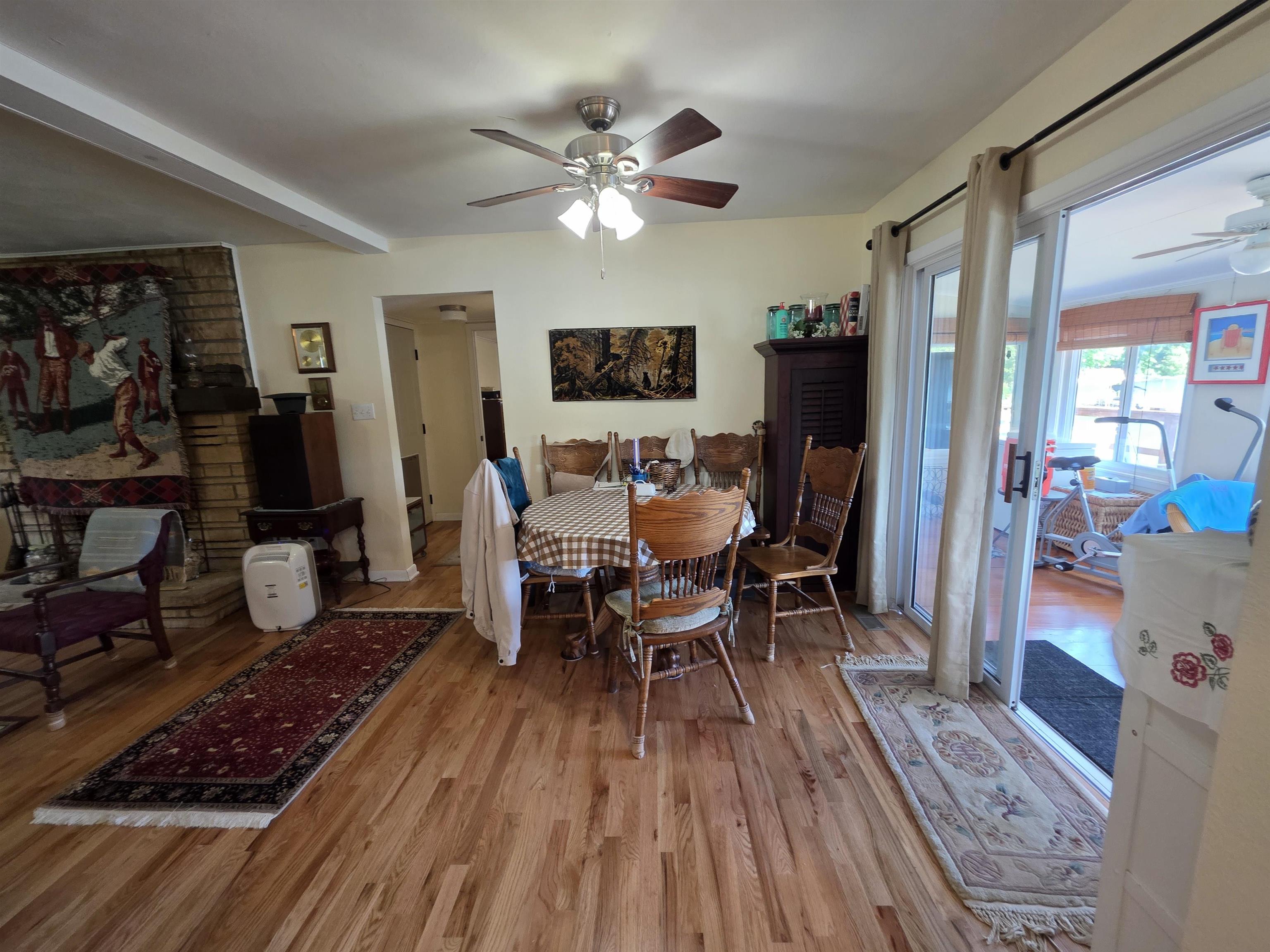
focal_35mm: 13
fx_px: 477
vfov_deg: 89.9
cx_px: 635
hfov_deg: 106.2
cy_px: 476
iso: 250
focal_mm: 2.2
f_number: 1.9
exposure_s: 1/60
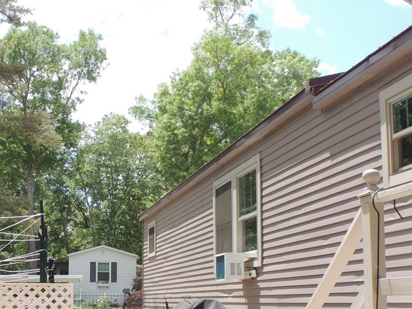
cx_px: 140
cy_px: 265
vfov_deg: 21.5
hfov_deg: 28.8
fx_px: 798
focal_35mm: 67
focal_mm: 5.8
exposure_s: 1/500
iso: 100
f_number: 3.2
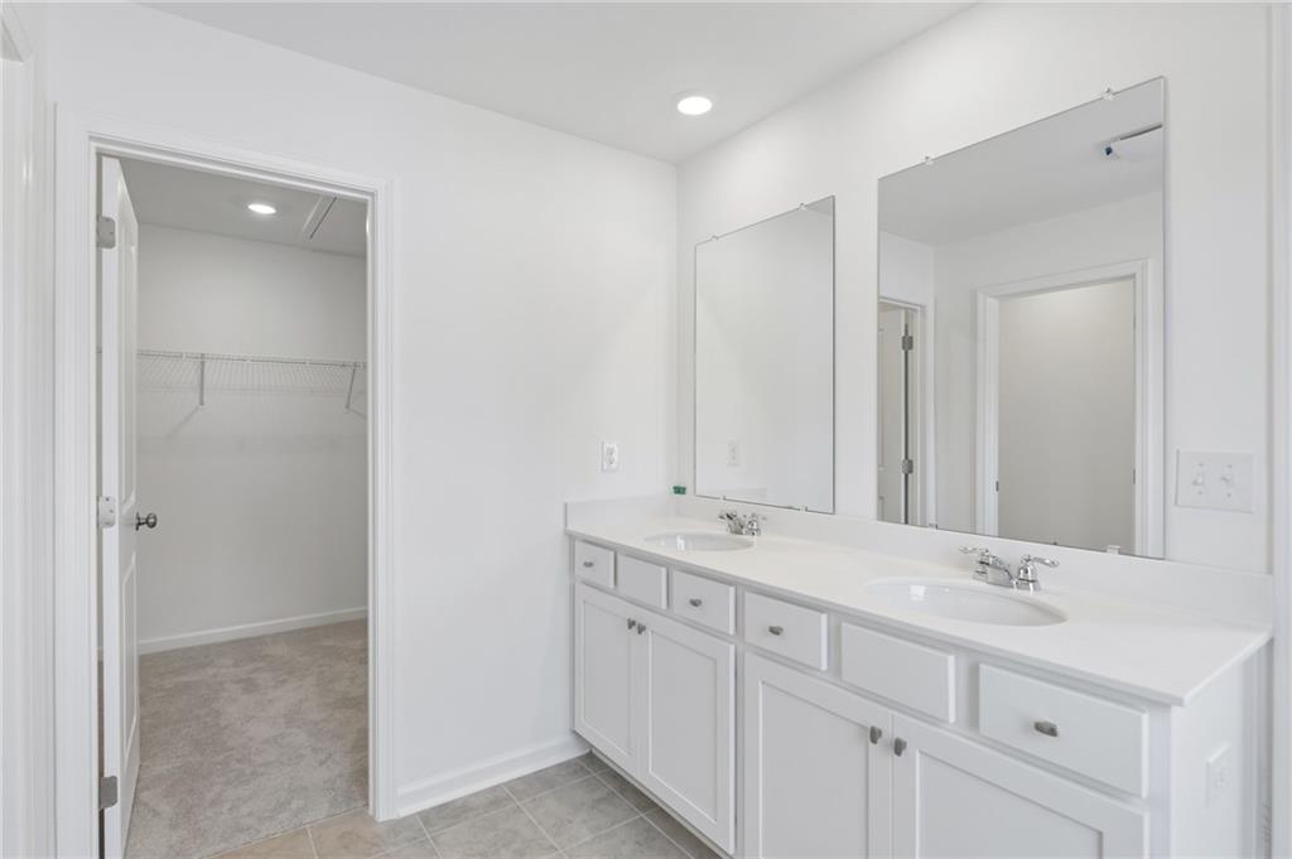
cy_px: 430
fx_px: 610
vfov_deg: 70.3
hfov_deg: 93.3
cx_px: 646
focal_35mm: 17
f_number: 7.1
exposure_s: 1/60
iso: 200
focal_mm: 17
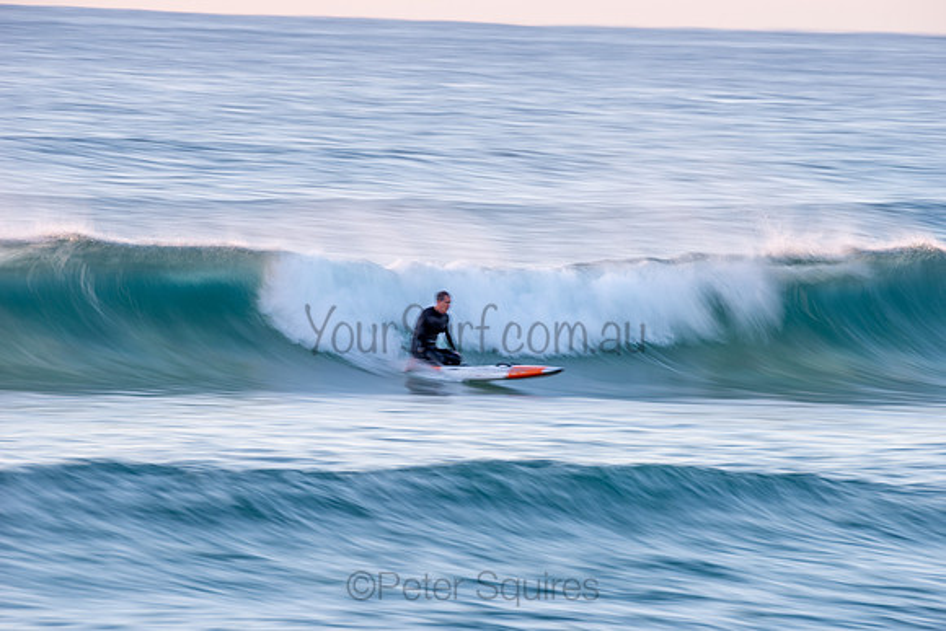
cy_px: 316
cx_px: 473
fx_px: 13141
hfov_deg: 4.1
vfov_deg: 2.8
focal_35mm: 500
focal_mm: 500
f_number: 14
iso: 64
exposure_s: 1/6
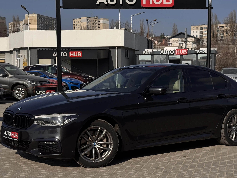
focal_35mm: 62
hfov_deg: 31.2
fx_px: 424
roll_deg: +0.3
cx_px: 125
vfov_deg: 23.6
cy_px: 92
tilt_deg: -2.5
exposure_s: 1/10526
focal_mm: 6.76
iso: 64
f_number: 1.78
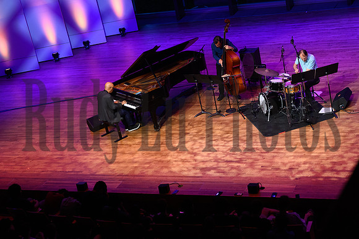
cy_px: 120
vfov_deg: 18.7
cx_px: 180
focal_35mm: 73
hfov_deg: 27.7
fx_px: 728
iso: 3200
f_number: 8
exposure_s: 1/160
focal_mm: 73
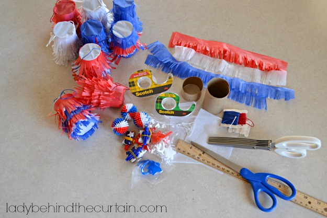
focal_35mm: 39
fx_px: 354
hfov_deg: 49.5
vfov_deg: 34.2
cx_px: 164
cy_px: 109
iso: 400
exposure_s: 1/20
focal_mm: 26
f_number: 4.2
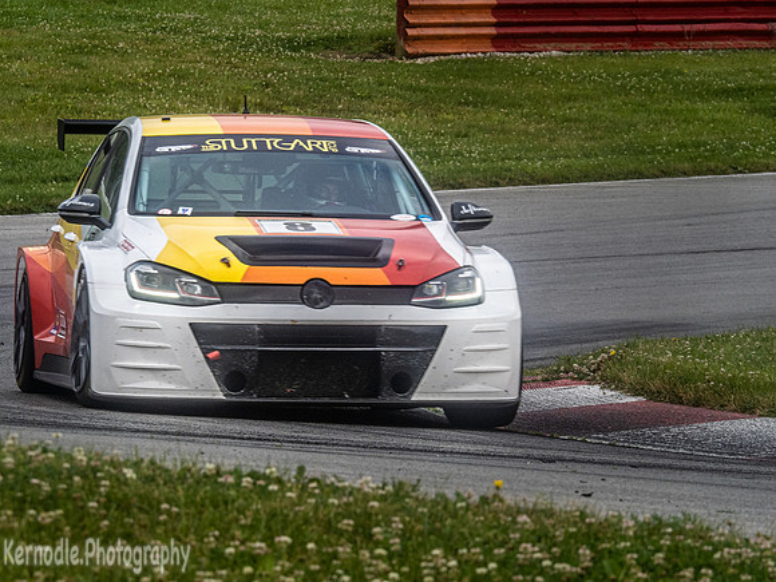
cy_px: 291
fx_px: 9438
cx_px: 388
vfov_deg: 3.5
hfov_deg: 4.7
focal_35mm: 421
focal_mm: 210
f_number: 13
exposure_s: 1/320
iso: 400
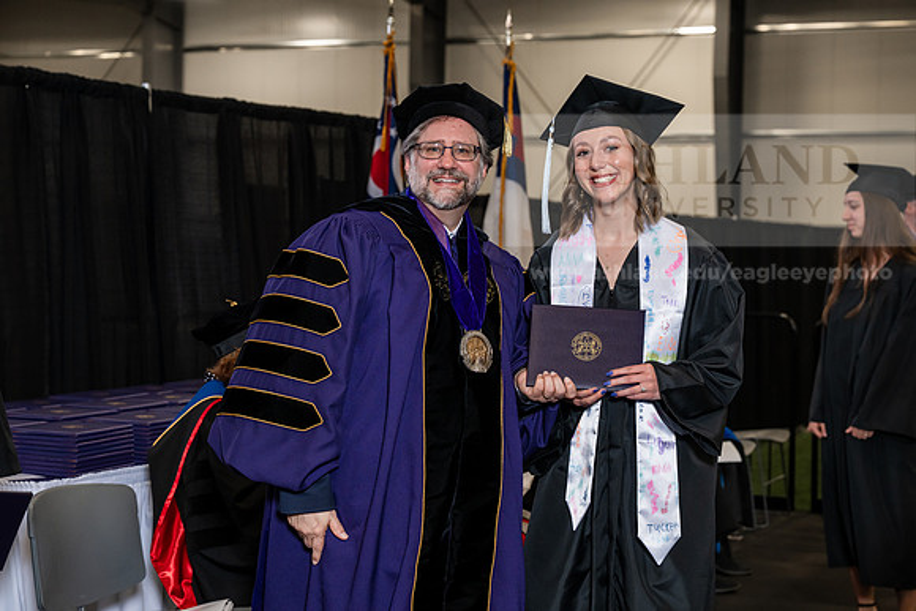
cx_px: 458
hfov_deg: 28.8
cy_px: 306
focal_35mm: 70
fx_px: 1781
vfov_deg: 19.5
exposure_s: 1/200
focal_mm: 70
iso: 1250
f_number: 5
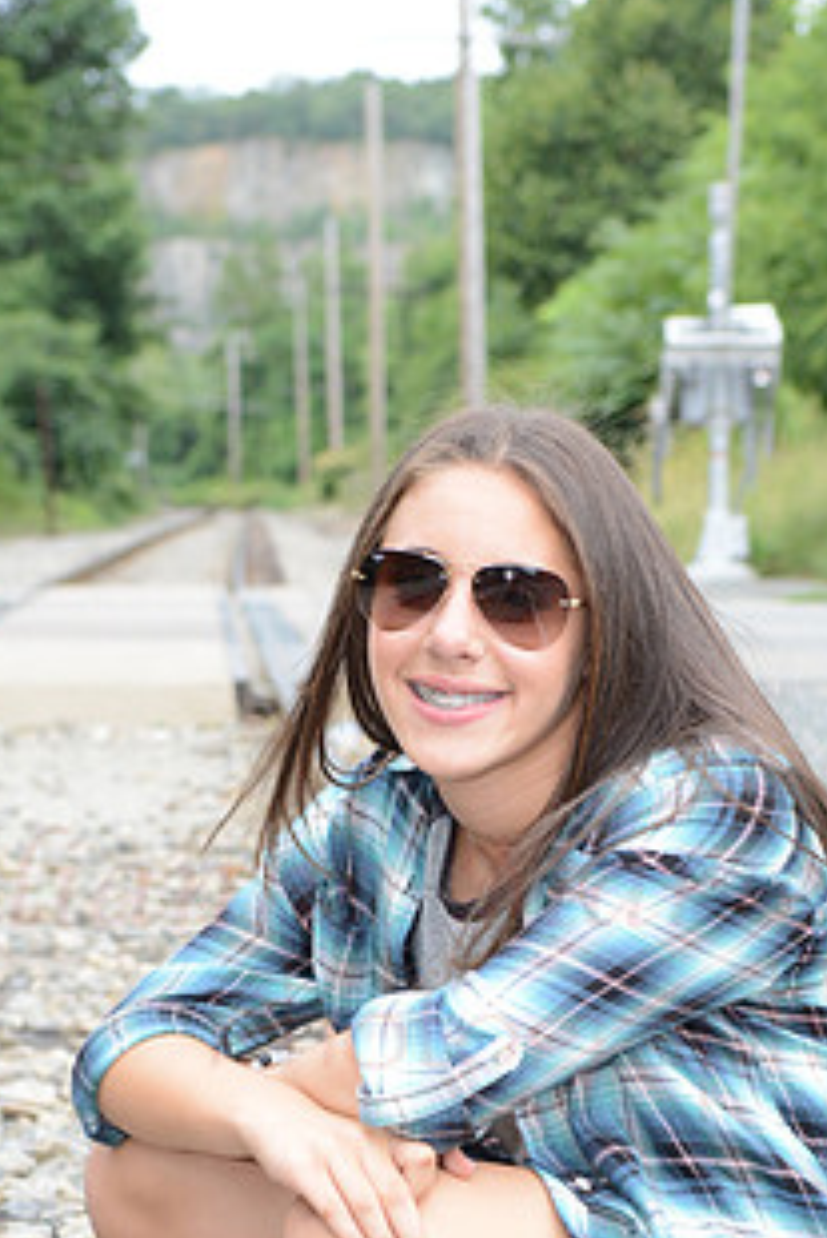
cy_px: 907
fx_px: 3545
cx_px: 553
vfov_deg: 19.7
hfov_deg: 13.3
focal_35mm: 103
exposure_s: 1/250
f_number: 5.6
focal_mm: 55
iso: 1600
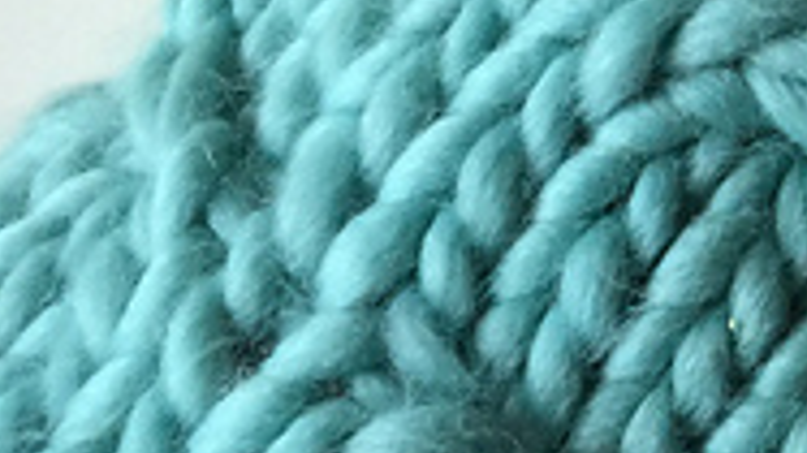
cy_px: -39
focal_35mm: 108
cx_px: 1269
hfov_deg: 17.5
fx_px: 2310
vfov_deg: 11.1
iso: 80
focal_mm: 4.15
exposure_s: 1/15
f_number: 2.2
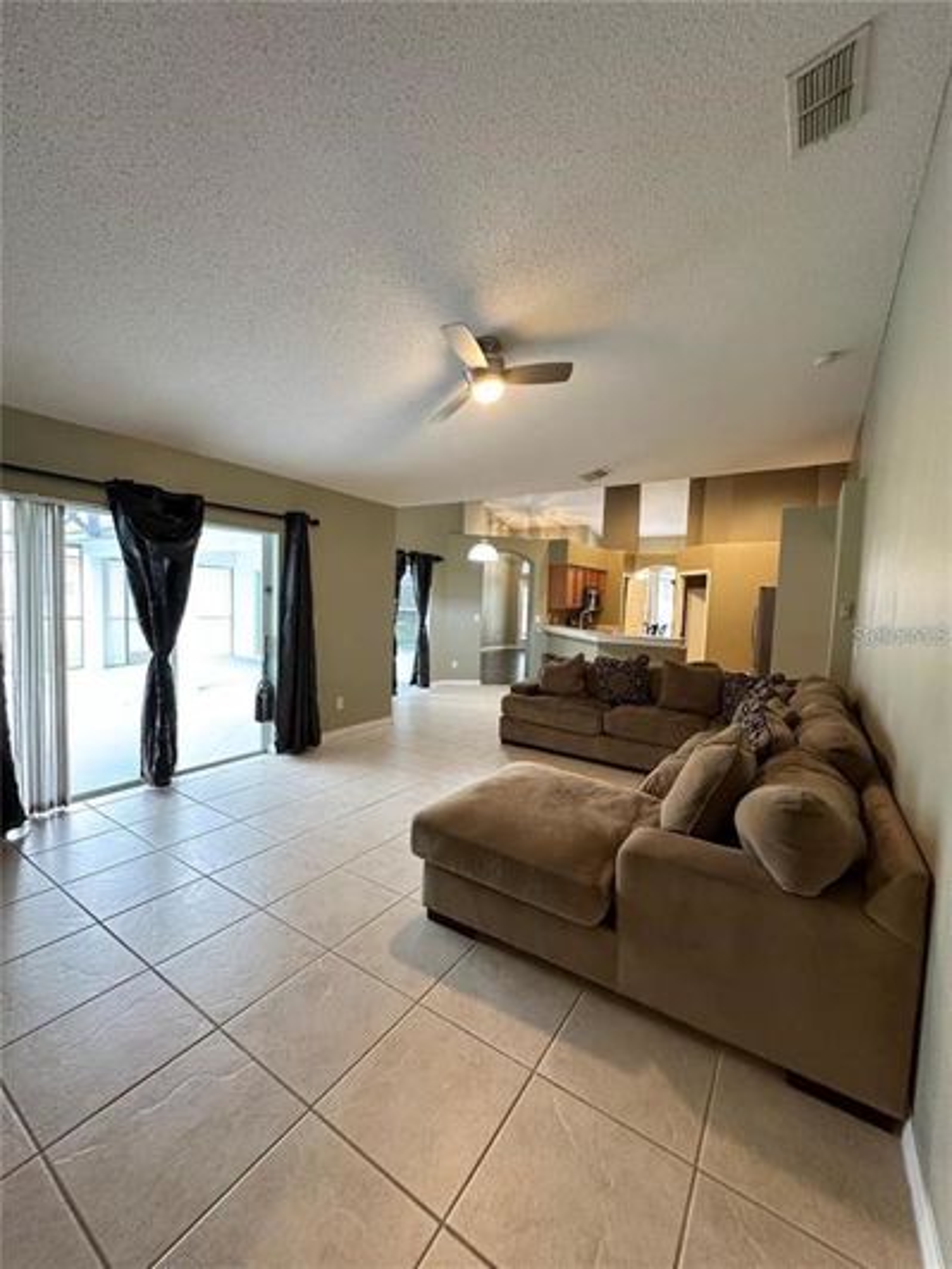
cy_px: 634
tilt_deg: -4.1
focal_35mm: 14
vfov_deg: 102.1
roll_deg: -2.9
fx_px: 513
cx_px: 476
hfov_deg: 85.7
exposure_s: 1/60
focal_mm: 2.22
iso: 500
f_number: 2.2
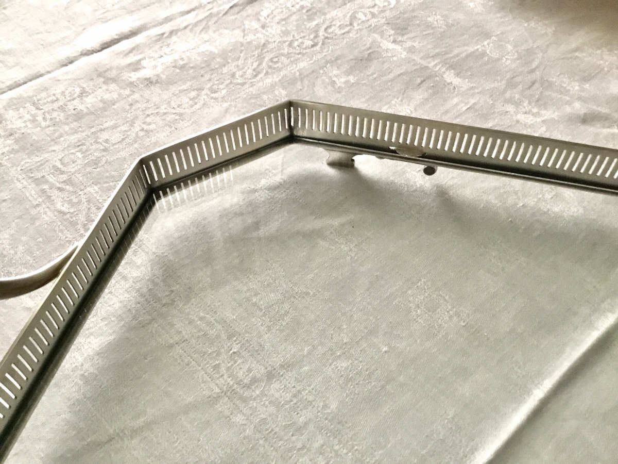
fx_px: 553
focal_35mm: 31
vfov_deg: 45.4
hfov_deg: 58.4
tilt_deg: -51.8
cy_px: 232
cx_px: 309
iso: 200
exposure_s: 1/33
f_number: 2.4
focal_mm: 3.3
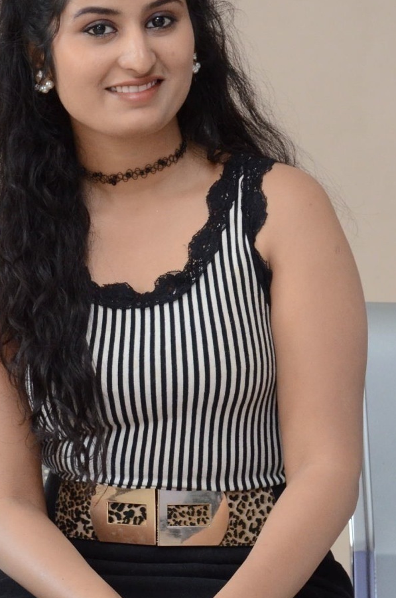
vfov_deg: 11.8
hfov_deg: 7.8
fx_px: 2900
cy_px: 406
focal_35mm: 175
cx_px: 102
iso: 2000
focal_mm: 58
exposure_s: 1/125
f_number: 6.3
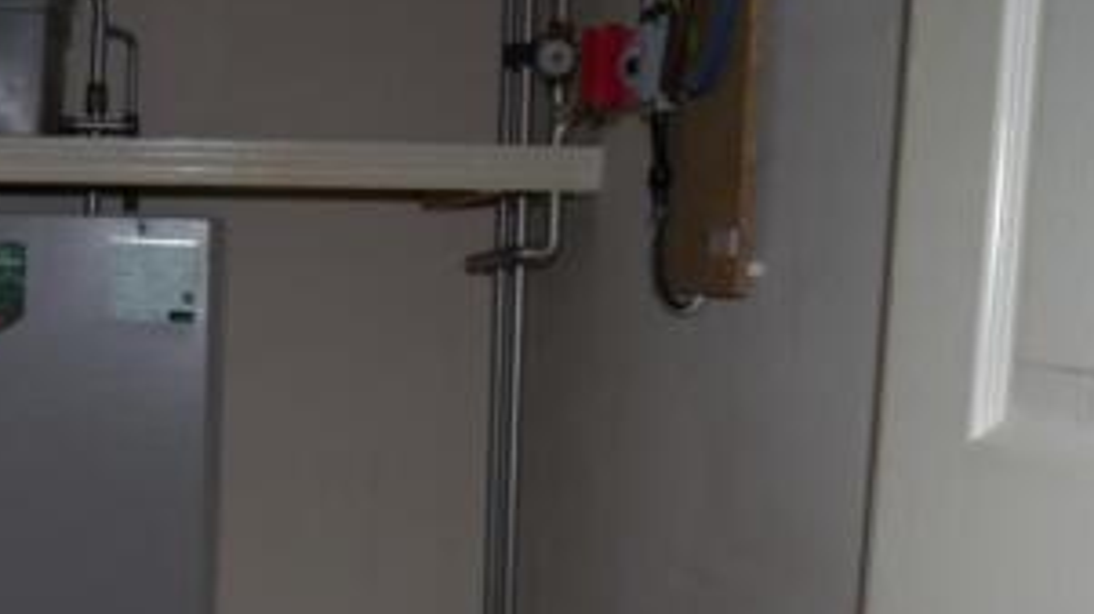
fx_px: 1711
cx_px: 244
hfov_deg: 34.5
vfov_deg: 19.9
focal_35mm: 59
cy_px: 576
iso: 160
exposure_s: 1/60
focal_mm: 14
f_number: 3.5
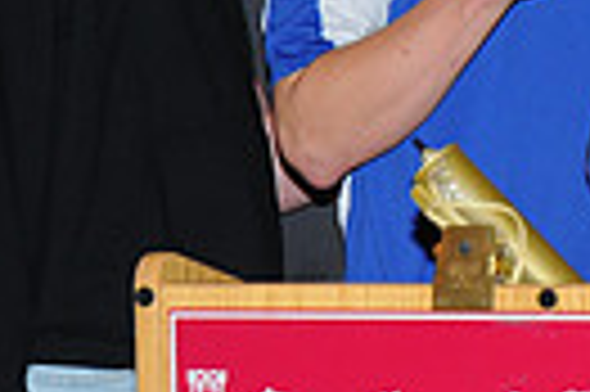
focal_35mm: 372
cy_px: -20
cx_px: 1189
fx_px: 6089
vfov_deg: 3.7
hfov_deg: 5.4
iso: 250
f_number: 6.3
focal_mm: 56
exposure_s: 1/60
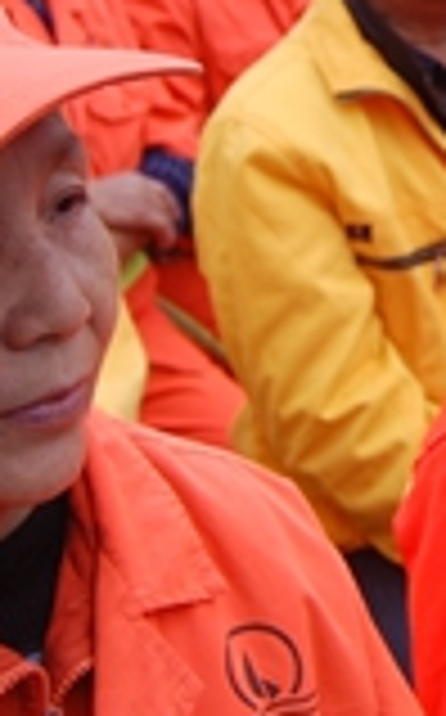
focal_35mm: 111
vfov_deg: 18.6
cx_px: 640
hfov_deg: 11.4
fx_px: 2157
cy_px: 104
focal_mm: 23
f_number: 5
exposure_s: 1/100
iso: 400
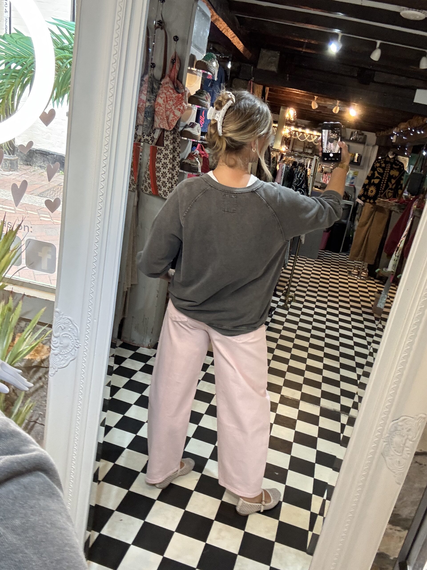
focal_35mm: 30
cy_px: 285
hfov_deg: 46.8
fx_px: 493
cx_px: 214
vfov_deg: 60.0
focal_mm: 2.69
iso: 100
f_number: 1.9
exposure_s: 1/50
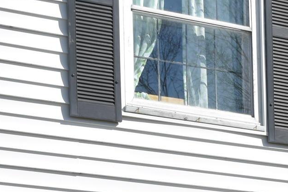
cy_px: 384
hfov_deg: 11.7
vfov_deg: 7.7
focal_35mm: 172
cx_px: 326
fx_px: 1376
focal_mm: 24
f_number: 10
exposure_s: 1/400
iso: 200
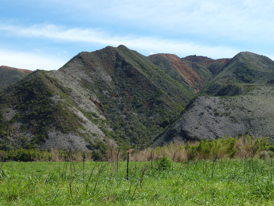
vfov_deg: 28.0
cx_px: 137
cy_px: 103
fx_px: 412
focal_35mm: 52
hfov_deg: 36.8
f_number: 3.8
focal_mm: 8.5
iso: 80
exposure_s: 1/400
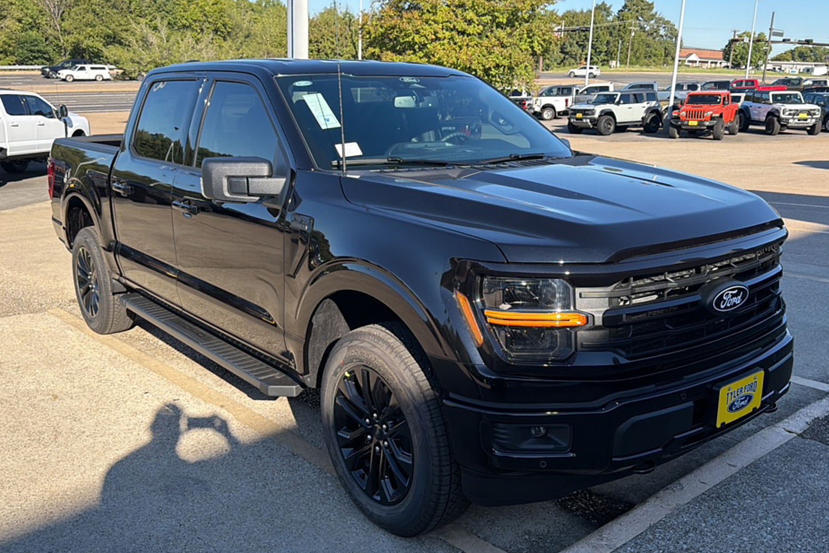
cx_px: 409
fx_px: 622
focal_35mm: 27
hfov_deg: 67.4
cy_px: 254
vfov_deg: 47.9
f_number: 1.78
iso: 80
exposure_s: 1/2525
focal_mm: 6.76
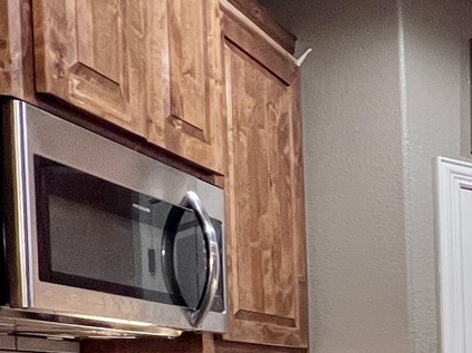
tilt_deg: -1.5
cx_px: 827
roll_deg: +0.9
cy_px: 416
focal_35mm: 59
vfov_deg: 22.9
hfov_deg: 22.0
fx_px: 804
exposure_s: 1/60
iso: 250
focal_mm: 1.57
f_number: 1.8
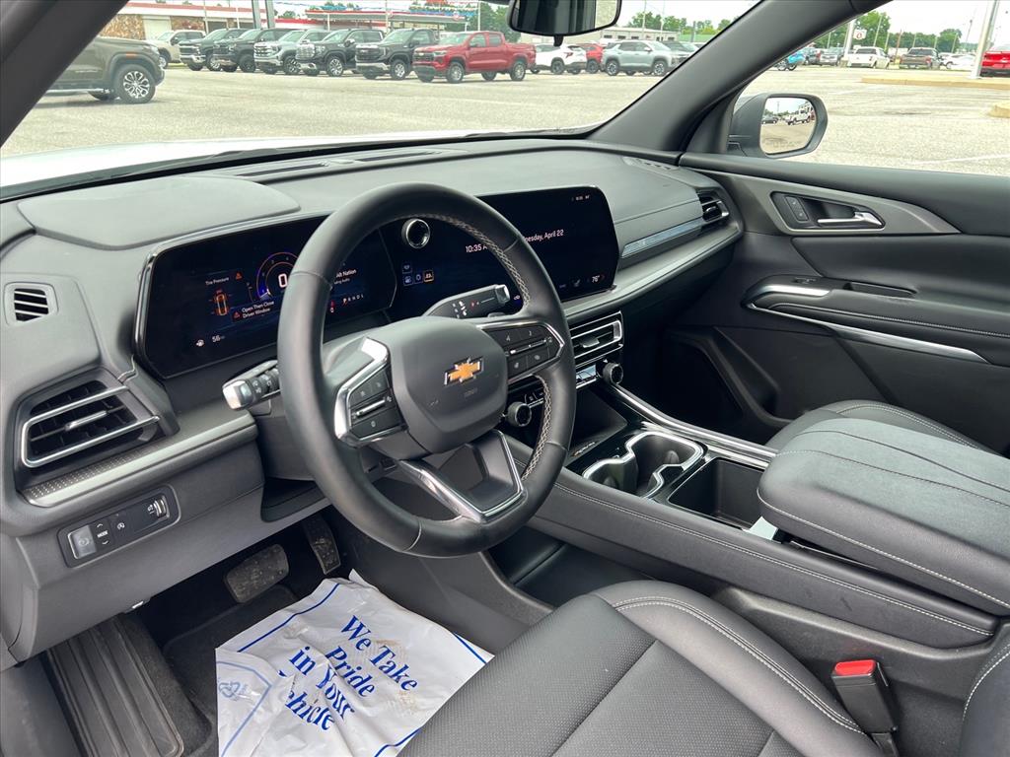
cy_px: 378
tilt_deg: -23.7
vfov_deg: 53.1
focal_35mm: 26
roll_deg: -1.3
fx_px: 759
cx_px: 505
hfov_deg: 67.3
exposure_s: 1/194
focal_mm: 5.7
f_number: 1.5
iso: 50
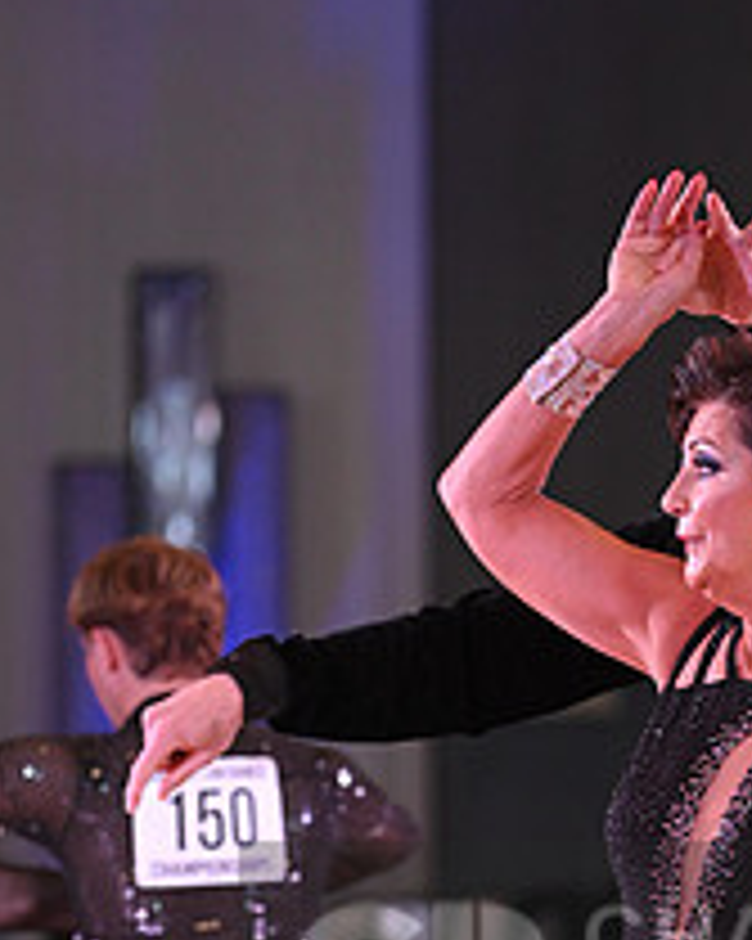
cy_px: 994
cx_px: 862
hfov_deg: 3.2
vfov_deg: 4.0
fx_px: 13419
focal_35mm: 482
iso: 1600
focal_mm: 185
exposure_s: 1/250
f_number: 5
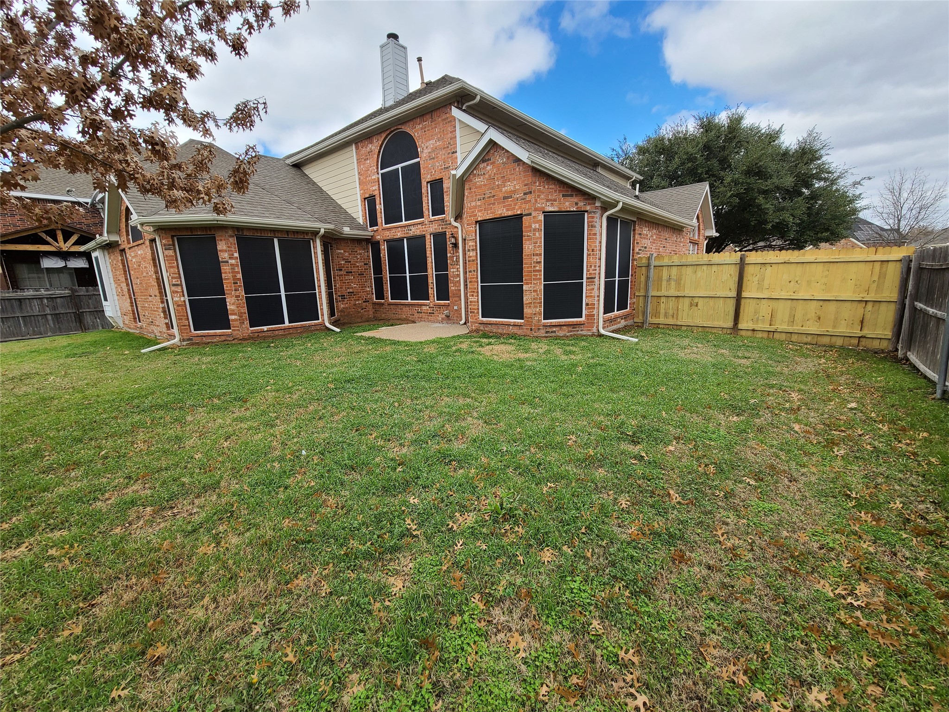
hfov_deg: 106.2
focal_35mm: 13
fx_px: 356
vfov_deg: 89.9
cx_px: 474
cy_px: 356
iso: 64
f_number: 2.2
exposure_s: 1/805
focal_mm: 2.2
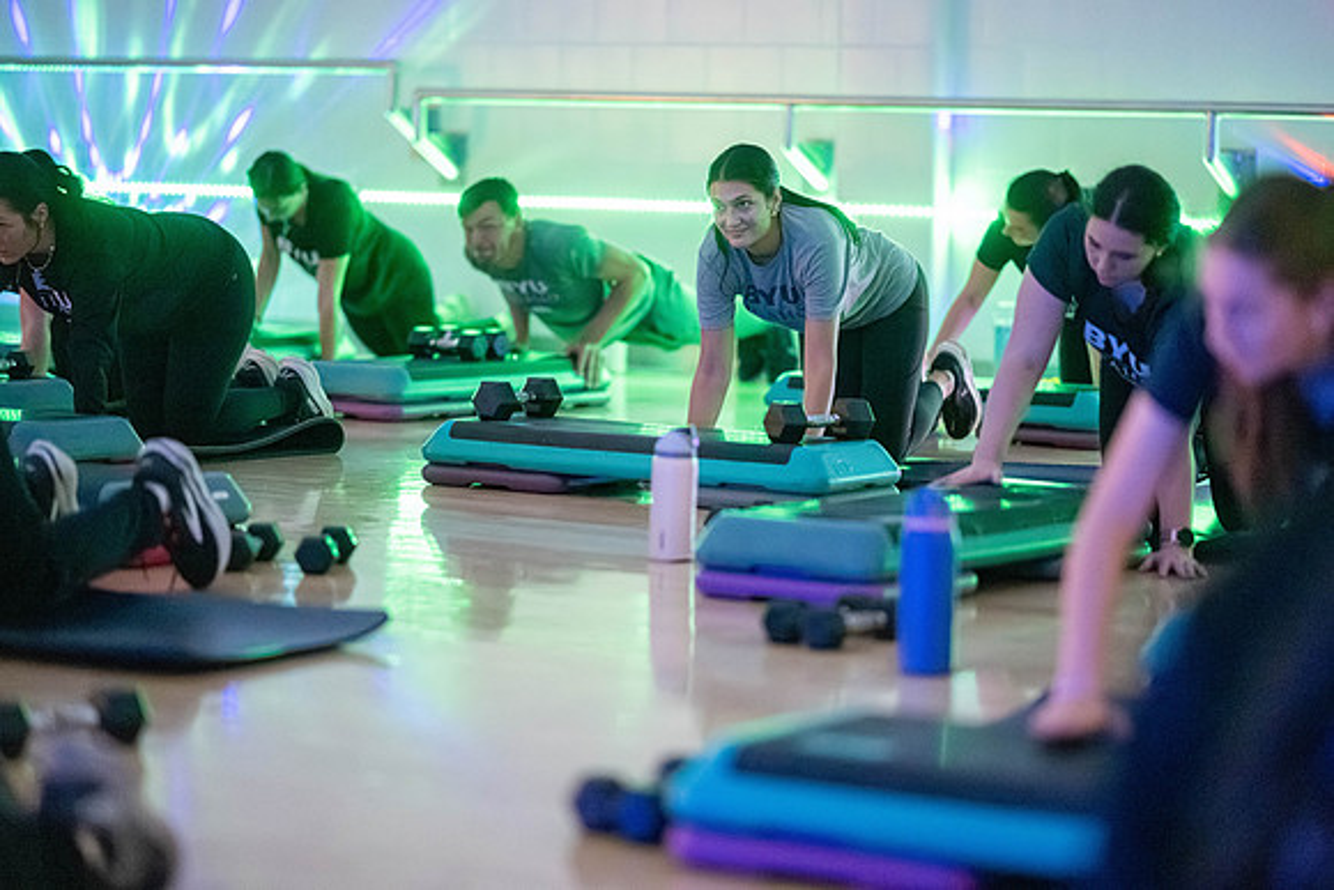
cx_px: 667
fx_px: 3892
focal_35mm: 105
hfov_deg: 19.5
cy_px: 445
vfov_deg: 13.0
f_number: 1.4
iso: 12800
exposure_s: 1/125
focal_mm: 105
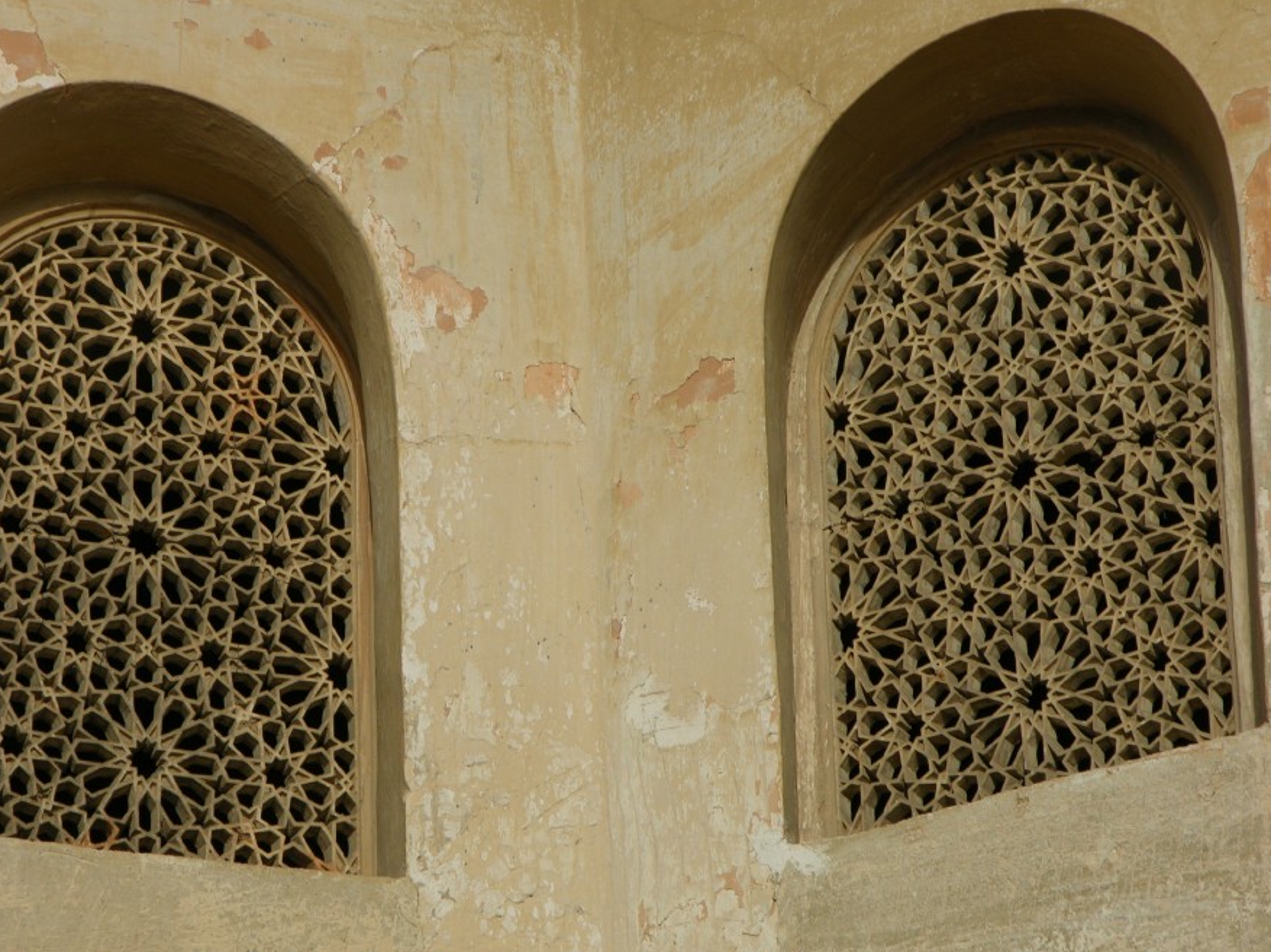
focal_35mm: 257
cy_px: 485
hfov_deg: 7.7
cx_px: 572
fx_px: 9432
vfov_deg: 5.8
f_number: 5.8
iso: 50
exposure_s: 1/380
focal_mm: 56.7
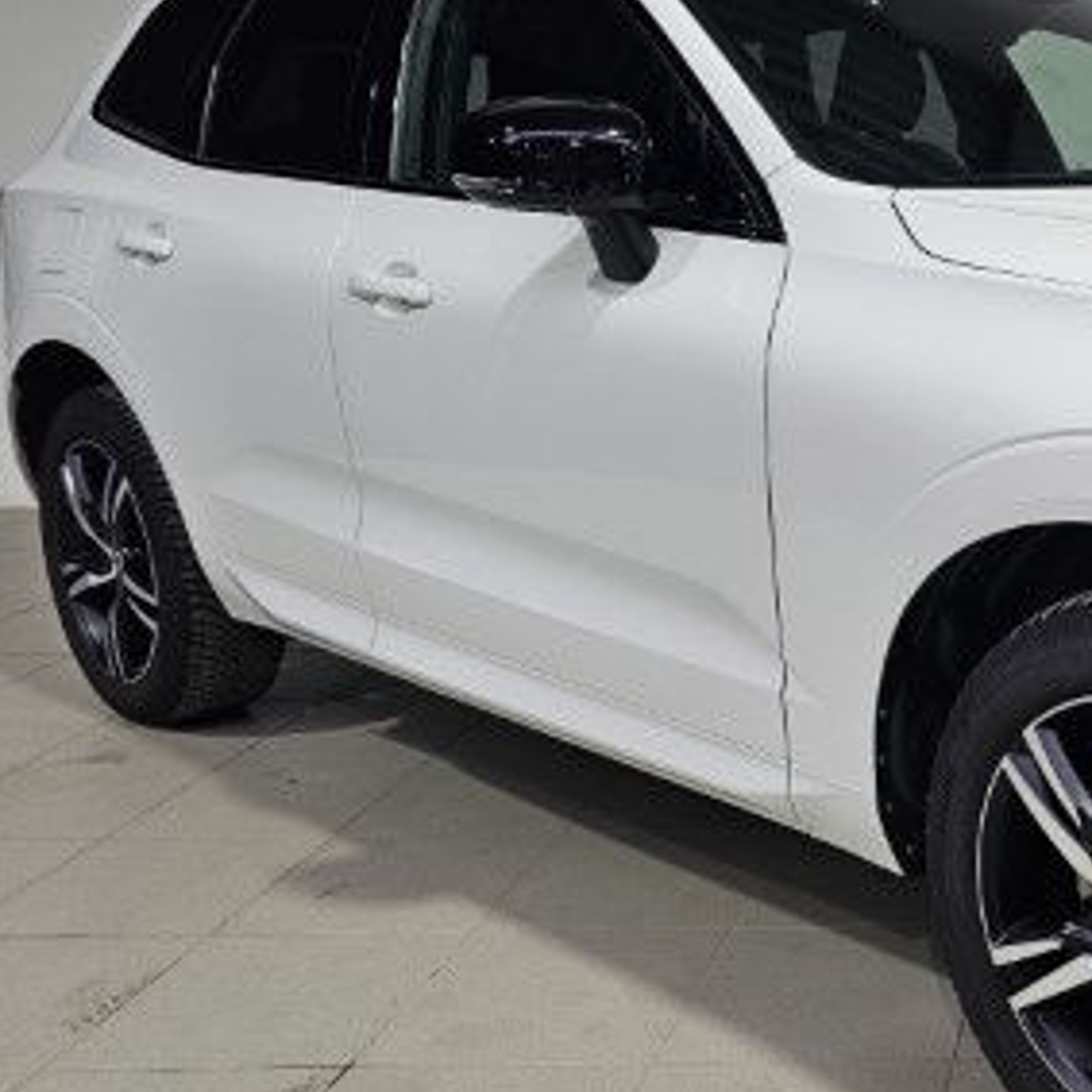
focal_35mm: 46
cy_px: 556
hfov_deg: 32.8
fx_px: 1642
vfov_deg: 36.8
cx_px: 1169
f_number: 1.7
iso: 80
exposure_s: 1/180
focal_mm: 6.3
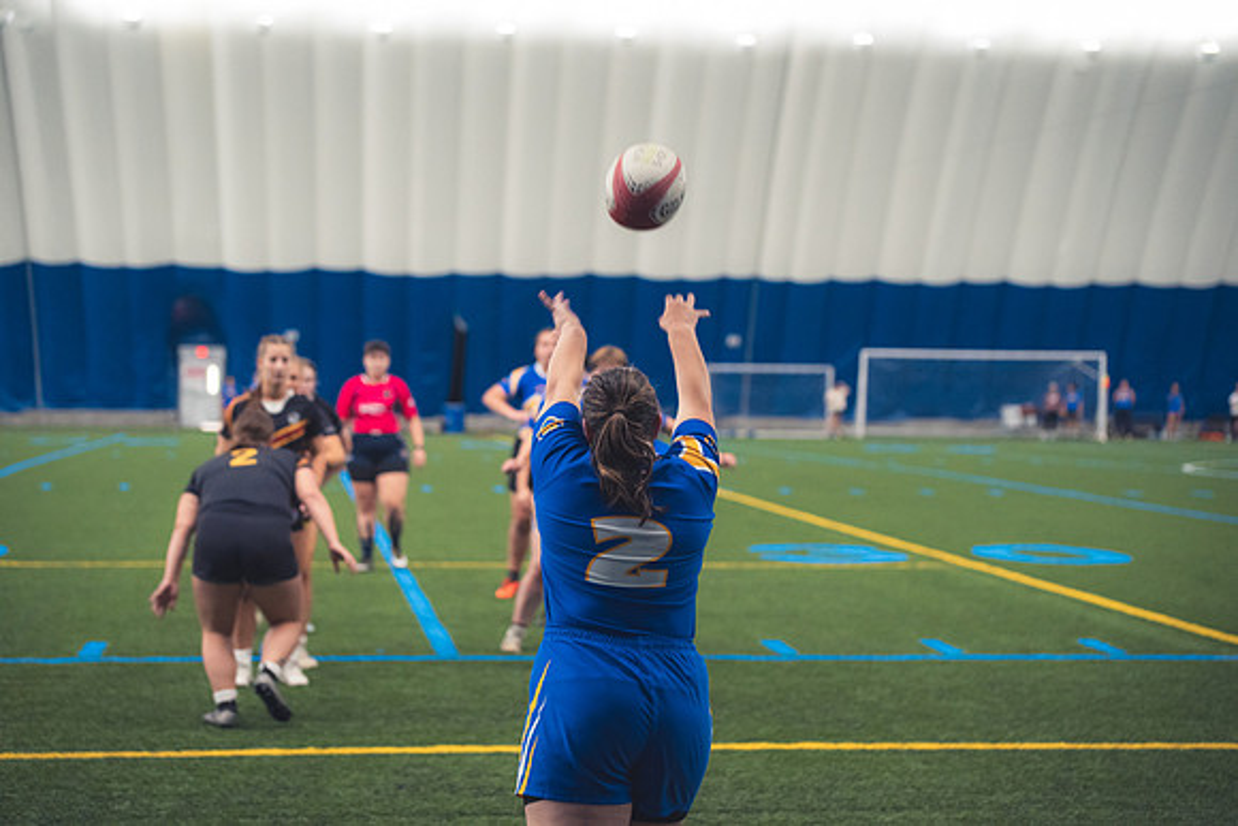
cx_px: 619
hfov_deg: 28.8
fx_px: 2408
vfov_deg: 19.5
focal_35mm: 70
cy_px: 413
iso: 3200
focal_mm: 70
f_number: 2.8
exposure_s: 1/320
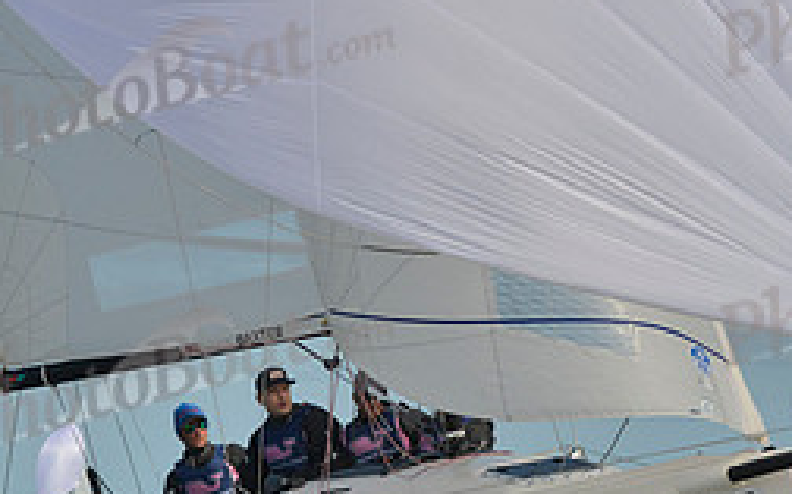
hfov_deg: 11.1
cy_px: 492
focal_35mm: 188
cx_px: 559
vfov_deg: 6.9
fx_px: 4054
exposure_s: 1/1600
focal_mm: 80
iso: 400
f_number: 10
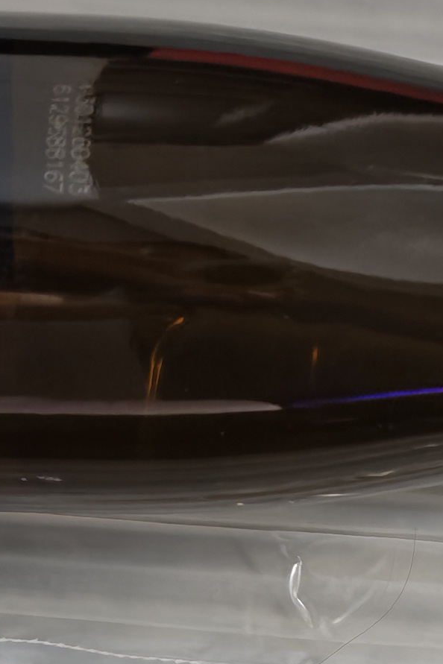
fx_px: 2030
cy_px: 635
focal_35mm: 110
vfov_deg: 18.2
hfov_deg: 12.1
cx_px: 579
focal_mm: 6.55
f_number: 1.6
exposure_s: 1/25
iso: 800
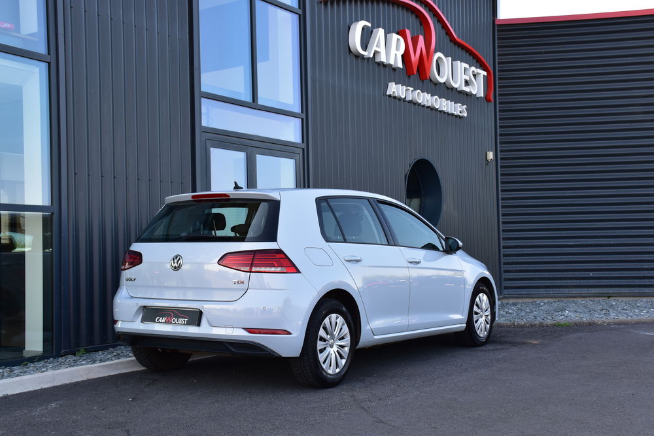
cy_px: 218
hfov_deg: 43.6
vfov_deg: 29.9
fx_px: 818
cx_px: 327
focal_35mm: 45
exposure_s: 1/125
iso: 400
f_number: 9
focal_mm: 30
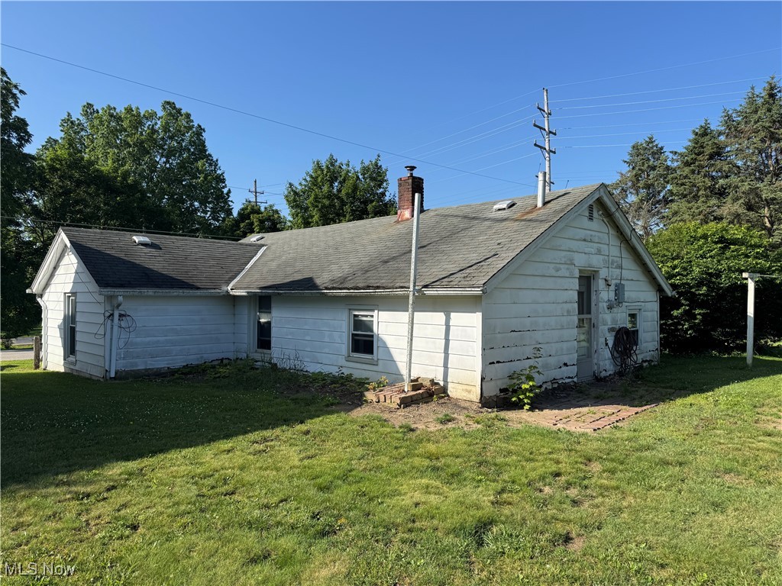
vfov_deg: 56.8
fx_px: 542
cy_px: 293
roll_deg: +0.6
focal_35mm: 24
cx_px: 391
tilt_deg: +0.5
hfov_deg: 71.6
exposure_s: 1/3247
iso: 80
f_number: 1.78
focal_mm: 6.76
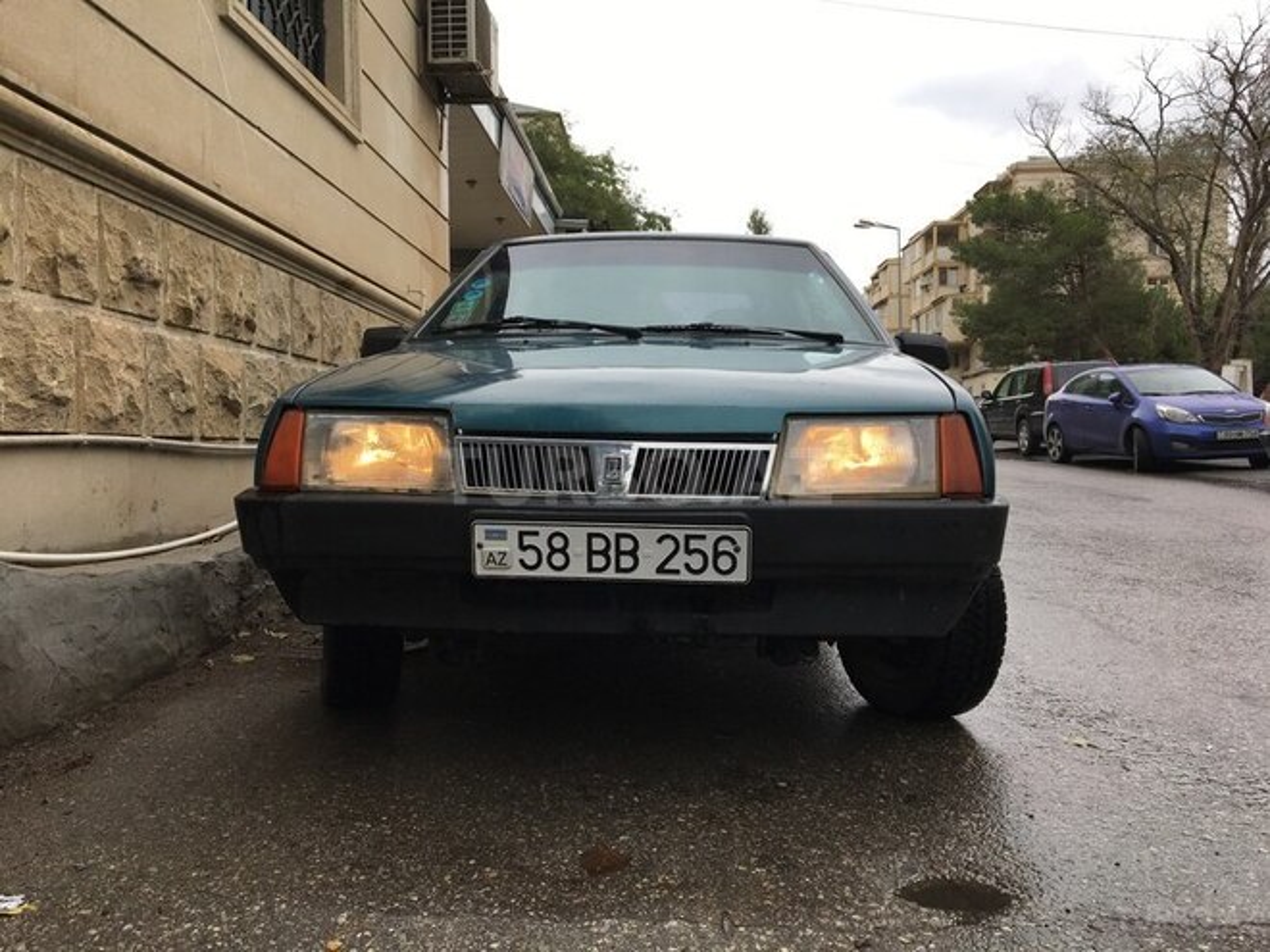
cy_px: 476
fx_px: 1064
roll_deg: +0.5
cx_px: 635
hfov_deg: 61.7
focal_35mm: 29
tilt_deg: +0.2
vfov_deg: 48.2
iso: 25
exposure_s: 1/463
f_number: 2.2
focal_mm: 4.15
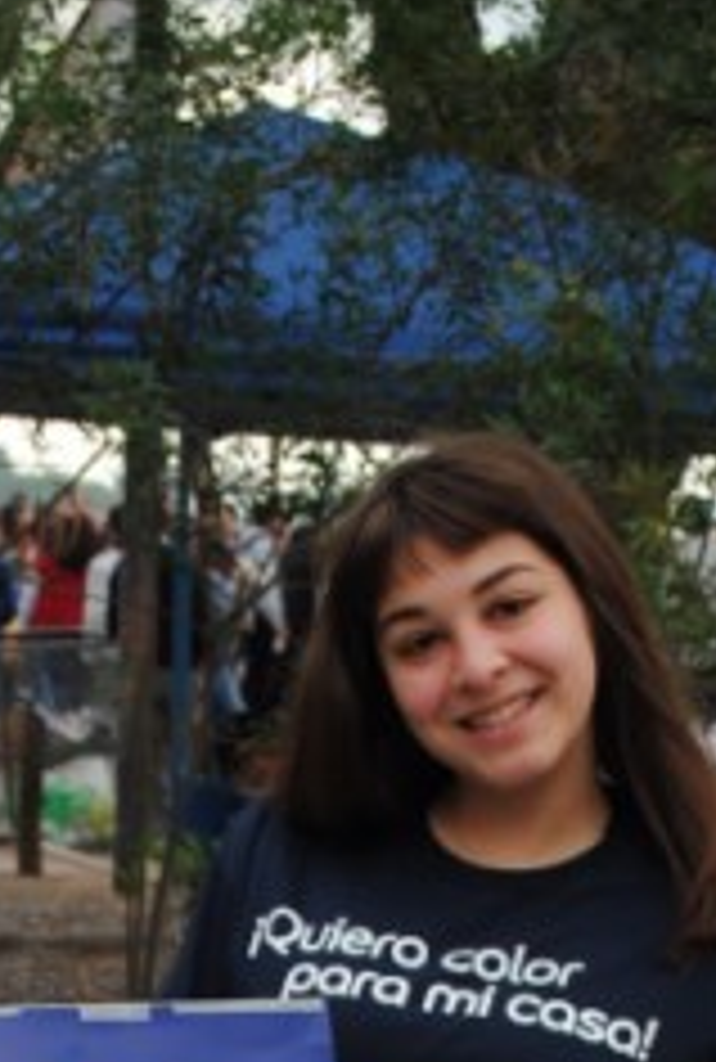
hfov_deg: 10.5
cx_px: -23
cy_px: 1422
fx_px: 3850
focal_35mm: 130
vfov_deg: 14.9
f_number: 6.3
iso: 100
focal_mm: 32
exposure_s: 1/160
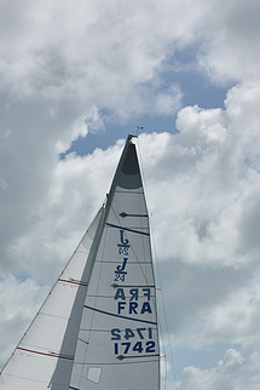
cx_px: 73
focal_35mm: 126
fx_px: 1363
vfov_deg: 16.1
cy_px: 320
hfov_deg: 10.9
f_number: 10
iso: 250
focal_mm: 70
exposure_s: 1/1600
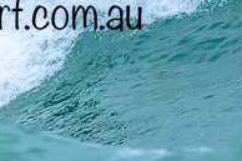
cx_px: -17
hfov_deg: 0.6
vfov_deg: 0.4
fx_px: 22117
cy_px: -90
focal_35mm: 3293
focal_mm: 800
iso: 500
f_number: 6.3
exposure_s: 1/2500
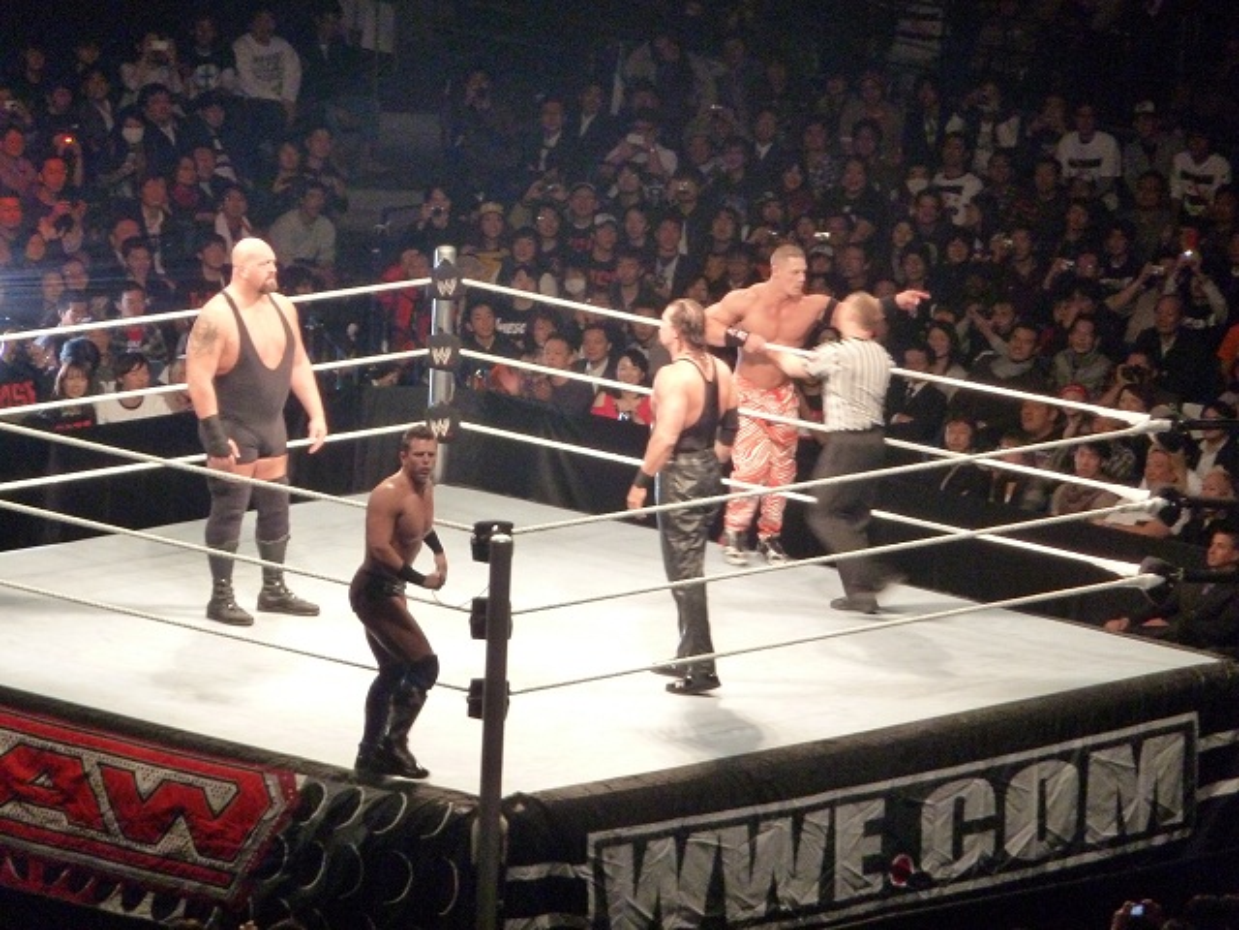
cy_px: 465
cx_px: 620
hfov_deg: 6.6
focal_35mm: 300
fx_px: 10738
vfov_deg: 5.0
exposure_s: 1/20
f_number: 4.9
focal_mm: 49.2
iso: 800
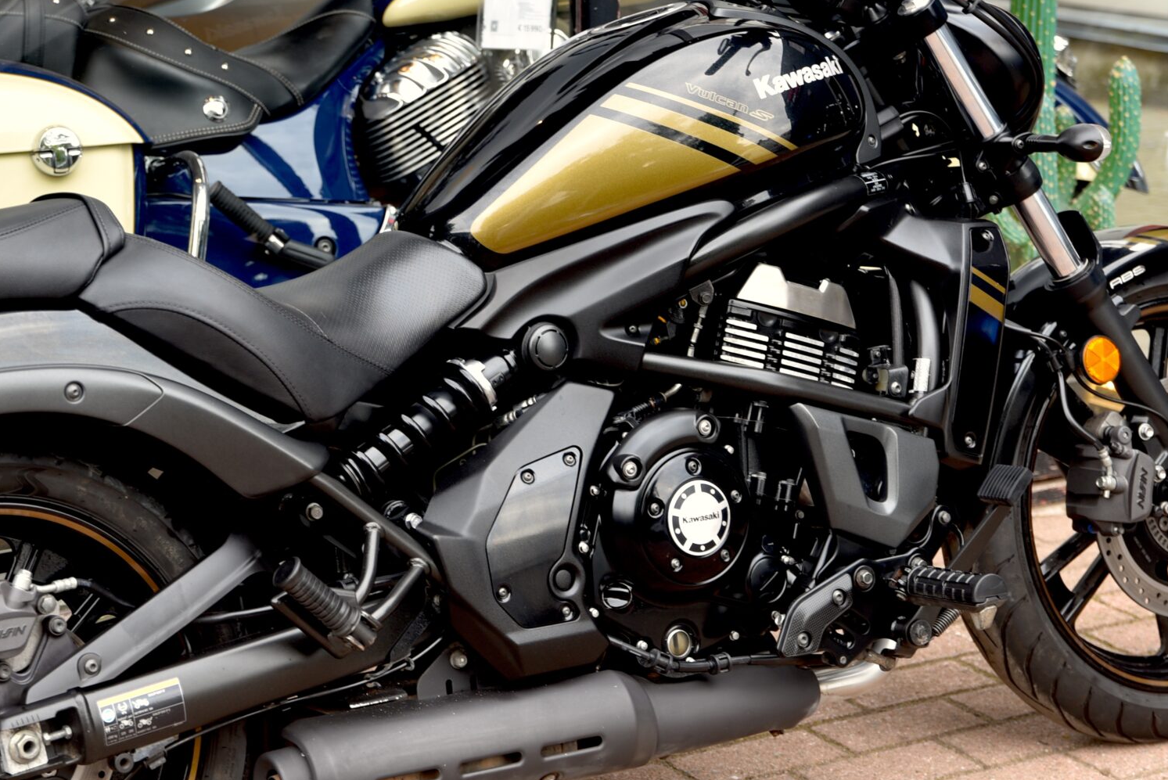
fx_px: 3116
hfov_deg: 21.2
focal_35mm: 96
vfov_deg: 14.3
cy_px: 413
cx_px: 422
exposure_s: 1/60
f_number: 4
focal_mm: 56
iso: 100
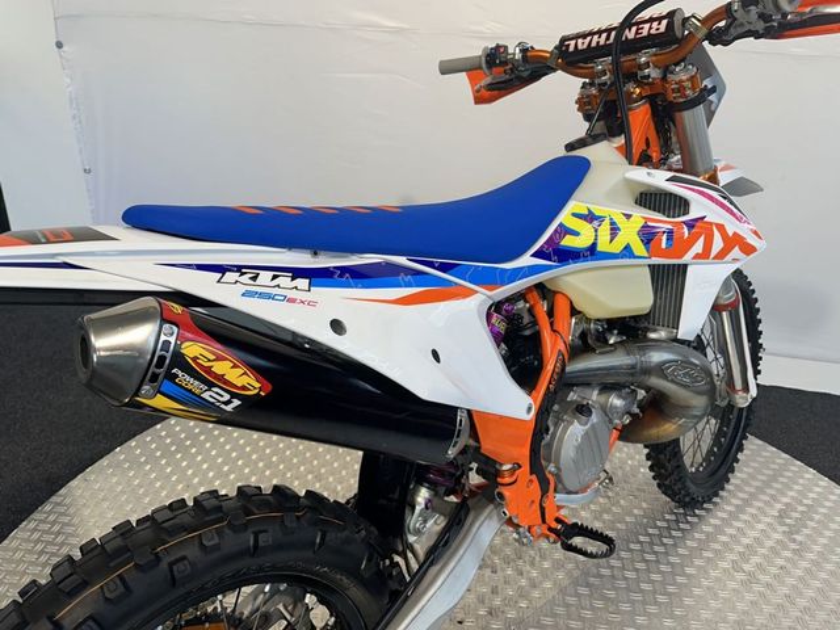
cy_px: 315
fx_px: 582
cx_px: 420
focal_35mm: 24
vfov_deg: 56.8
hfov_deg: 71.6
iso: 64
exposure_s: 1/100
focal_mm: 6.86
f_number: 1.78
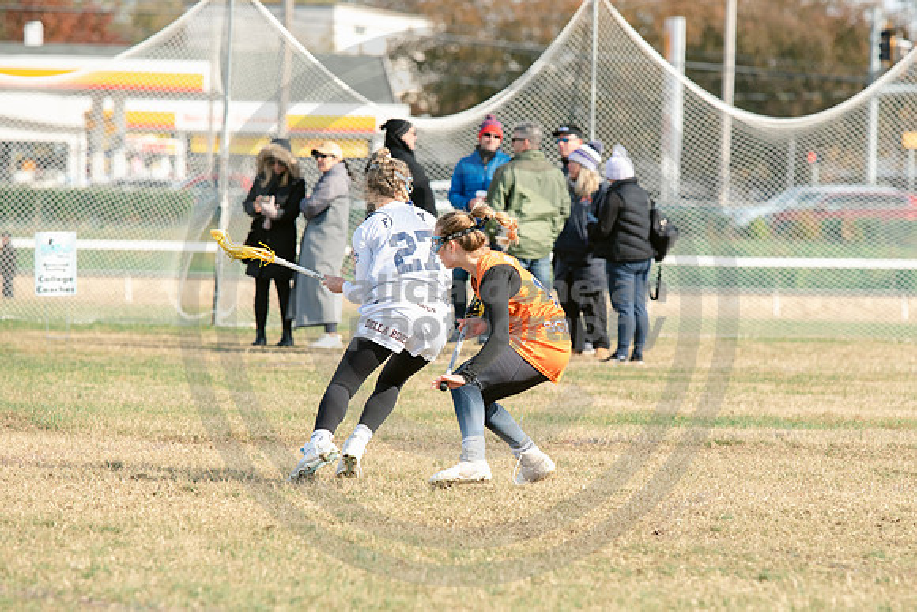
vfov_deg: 4.4
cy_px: 342
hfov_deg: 6.6
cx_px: 513
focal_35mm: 311
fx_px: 7913
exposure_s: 1/1250
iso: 250
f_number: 4.5
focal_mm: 200
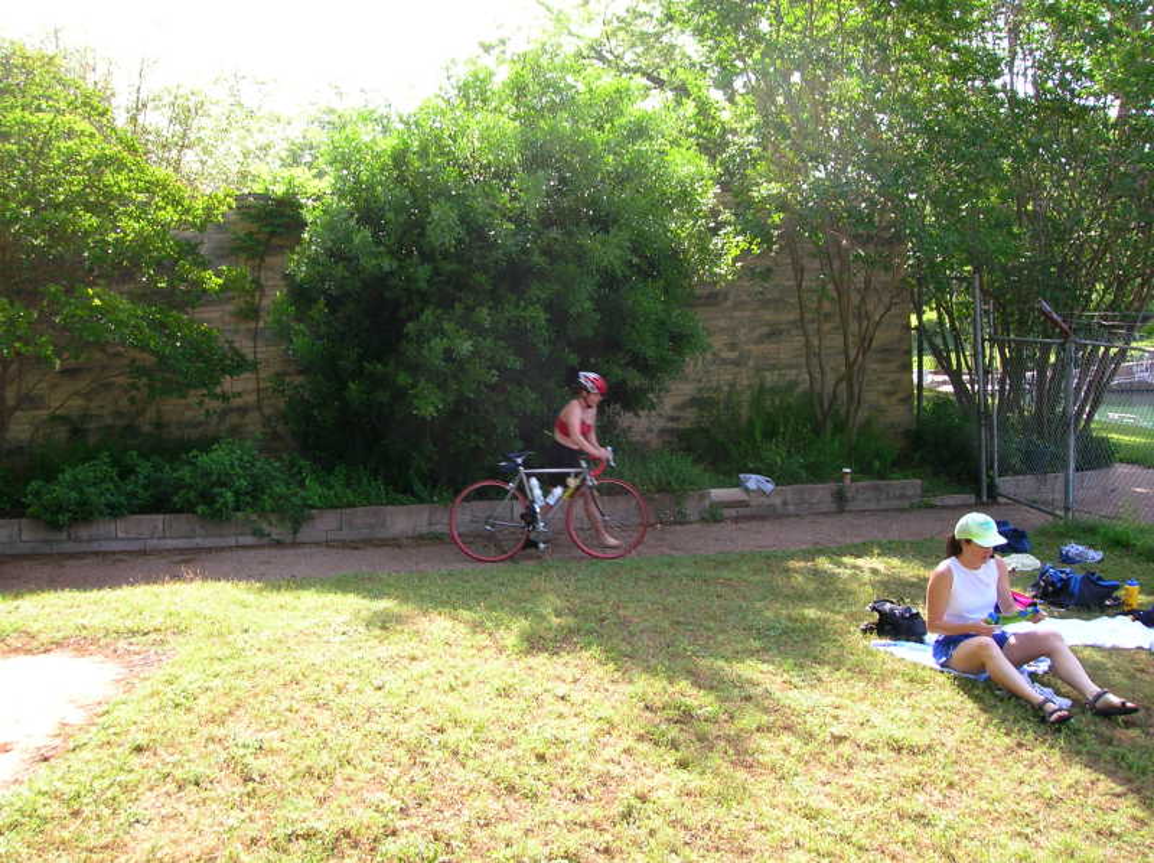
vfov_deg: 41.7
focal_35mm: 34
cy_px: 432
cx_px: 577
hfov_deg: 54.0
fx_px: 1132
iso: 50
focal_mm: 5.7
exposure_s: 1/55
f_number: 4.9
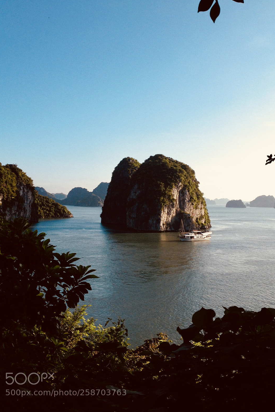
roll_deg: +0.5
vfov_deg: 51.9
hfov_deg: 35.9
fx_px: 424
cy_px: 204
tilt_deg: -0.5
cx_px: 147
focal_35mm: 37
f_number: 2.4
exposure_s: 1/1314
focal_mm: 4.28
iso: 50
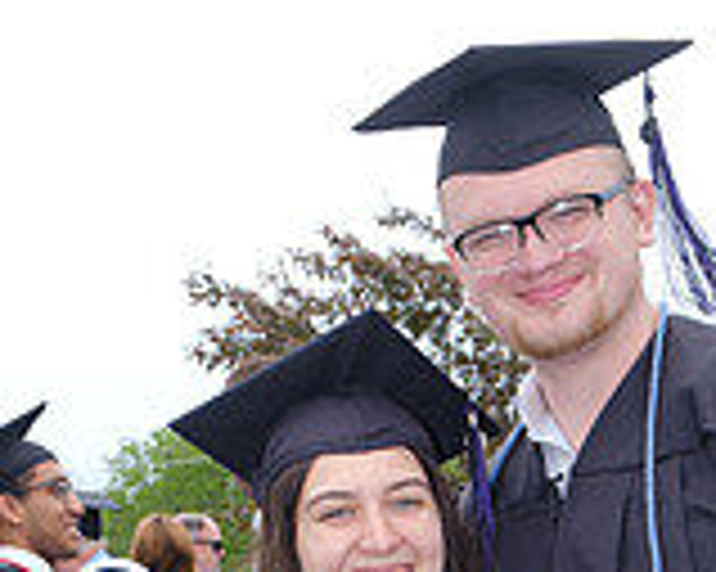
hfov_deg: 24.5
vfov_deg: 18.5
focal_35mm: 77
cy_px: 752
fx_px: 1631
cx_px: 531
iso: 200
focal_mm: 19.6
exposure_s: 1/80
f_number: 7.1
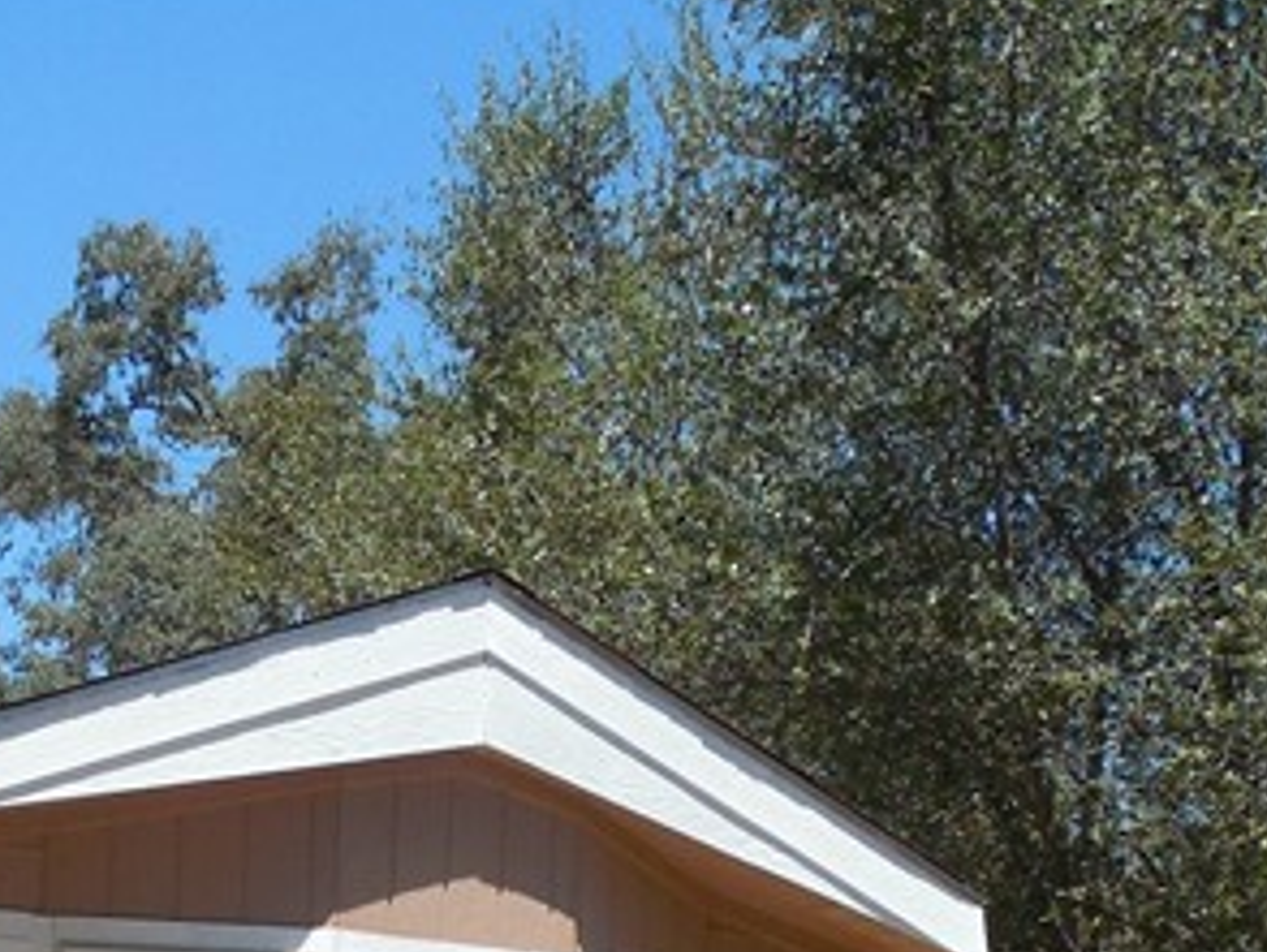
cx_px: -60
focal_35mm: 87
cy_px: 1318
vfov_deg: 15.9
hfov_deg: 21.5
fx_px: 3187
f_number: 3.3
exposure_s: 1/1000
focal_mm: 4.5
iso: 125
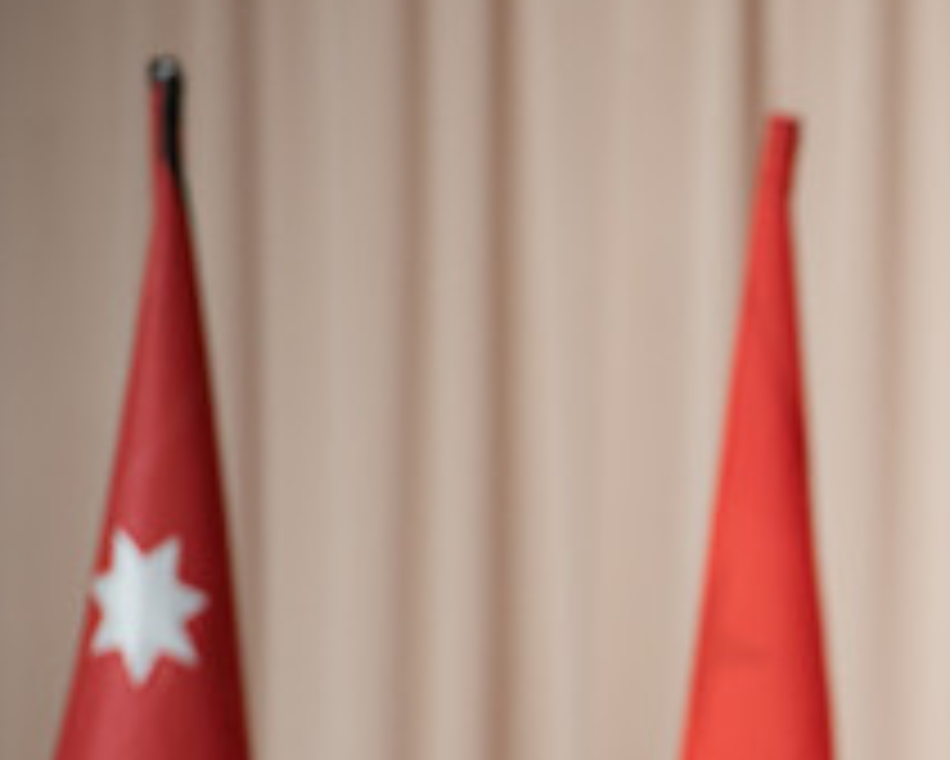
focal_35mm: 517
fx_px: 14543
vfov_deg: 3.0
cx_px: 1301
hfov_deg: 3.7
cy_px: 771
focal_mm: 200
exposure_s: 1/200
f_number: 3.2
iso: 1250
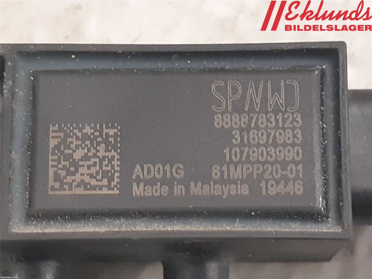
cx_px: 186
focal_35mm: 26
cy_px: 140
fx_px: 279
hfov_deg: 67.3
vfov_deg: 53.1
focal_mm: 3.93
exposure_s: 1/25
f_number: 1.7
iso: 250
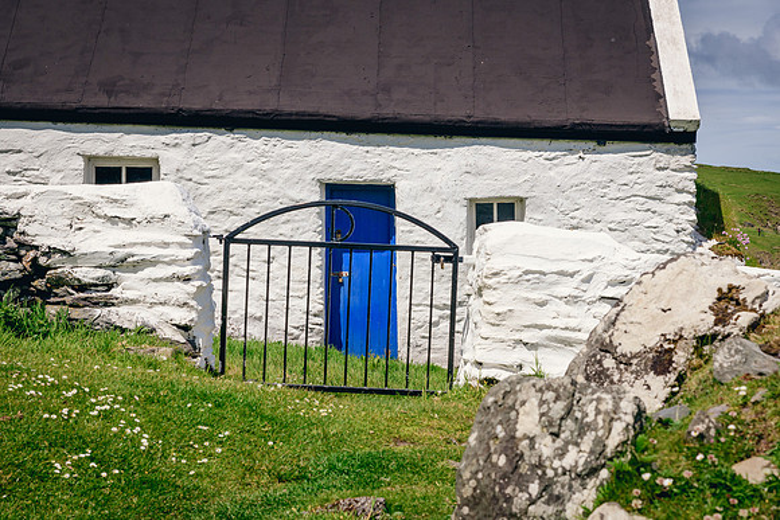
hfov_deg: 26.5
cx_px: 390
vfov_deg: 17.8
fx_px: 1659
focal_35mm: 77
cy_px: 260
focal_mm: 75
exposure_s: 1/640
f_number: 11
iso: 180
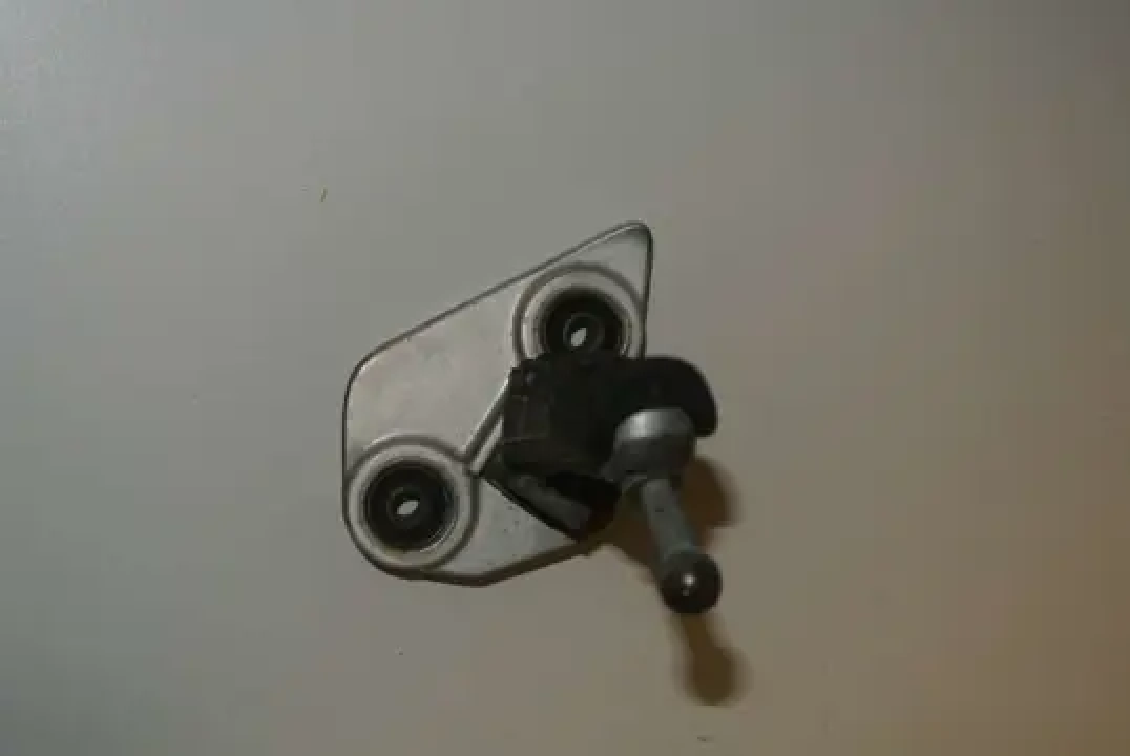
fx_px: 1477
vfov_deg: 28.7
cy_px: 378
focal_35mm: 47
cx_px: 565
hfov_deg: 41.9
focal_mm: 17.5
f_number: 4.5
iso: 200
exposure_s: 1/60
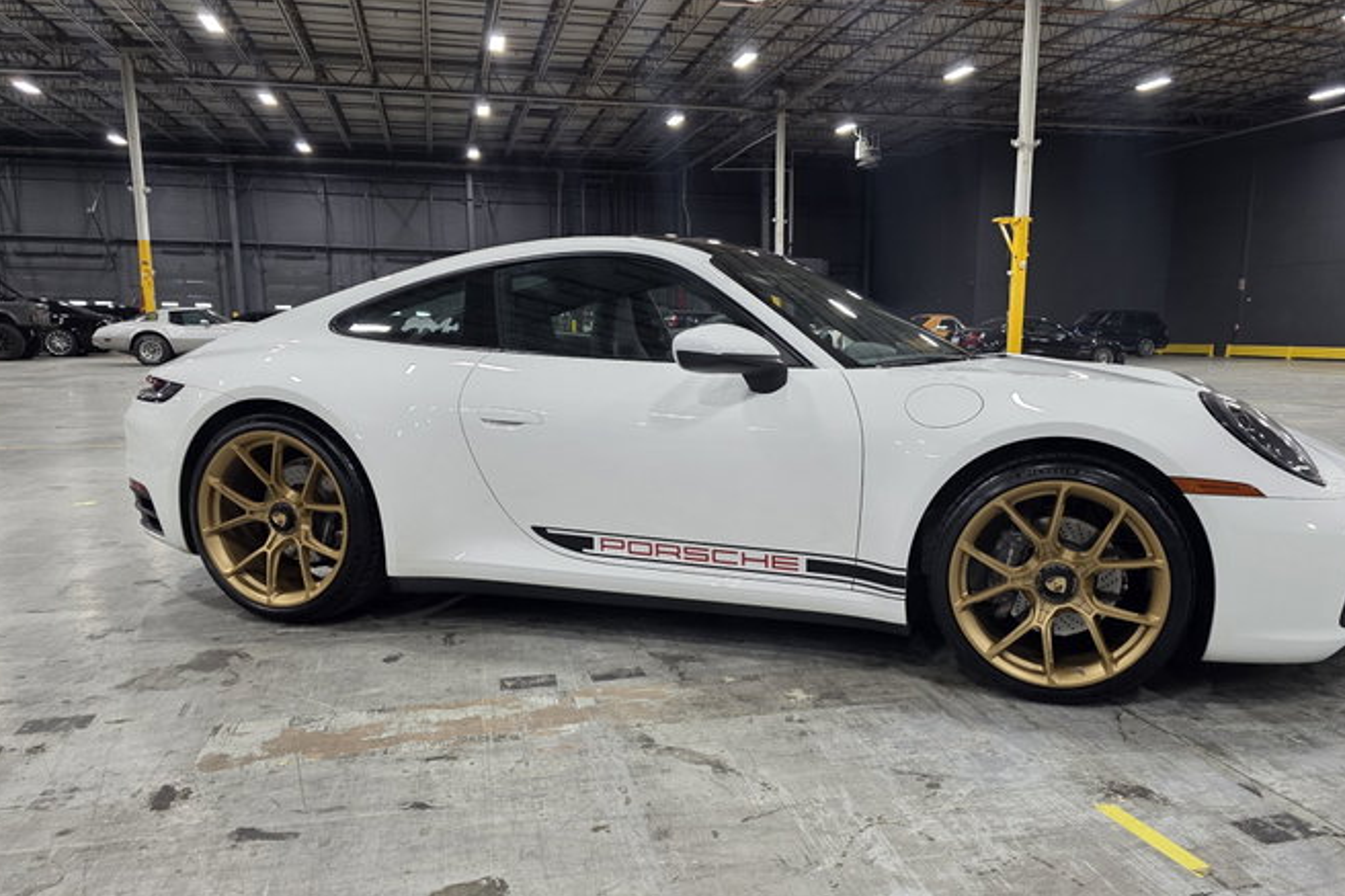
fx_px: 1046
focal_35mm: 28
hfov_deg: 65.1
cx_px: 777
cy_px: 535
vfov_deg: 46.1
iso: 320
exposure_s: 1/120
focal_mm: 6.3
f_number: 1.7
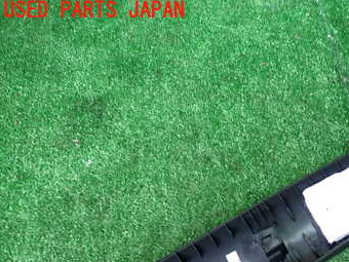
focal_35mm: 53
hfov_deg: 34.4
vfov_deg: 26.7
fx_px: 534
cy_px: 229
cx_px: 306
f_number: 2.3
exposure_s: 1/30
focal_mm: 5.4
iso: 250
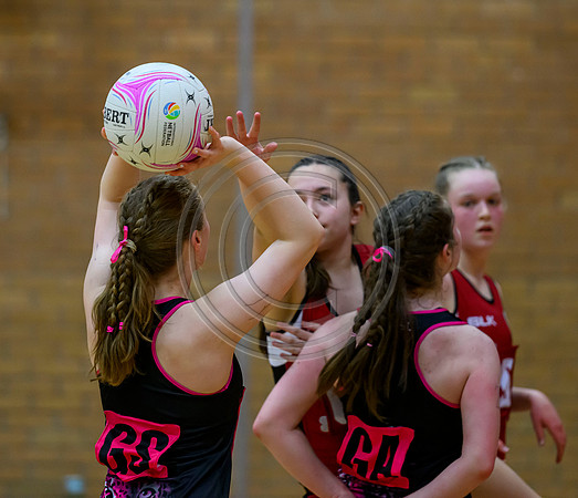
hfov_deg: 6.5
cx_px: 235
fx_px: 5095
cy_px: 176
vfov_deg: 5.6
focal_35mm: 289
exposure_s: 1/800
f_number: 3.2
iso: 4000
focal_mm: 190
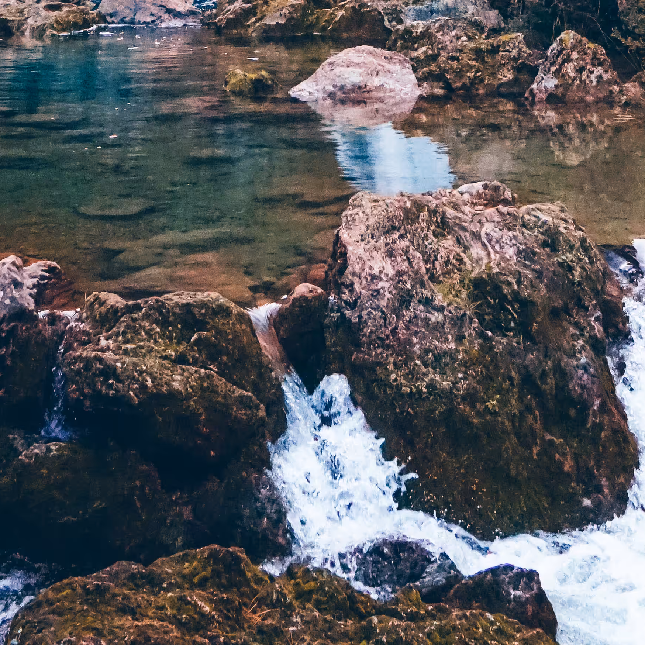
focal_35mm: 70
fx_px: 1476
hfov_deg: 24.6
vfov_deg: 20.0
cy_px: -410
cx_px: 402
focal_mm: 24
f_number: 14
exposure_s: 1/320
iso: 6400
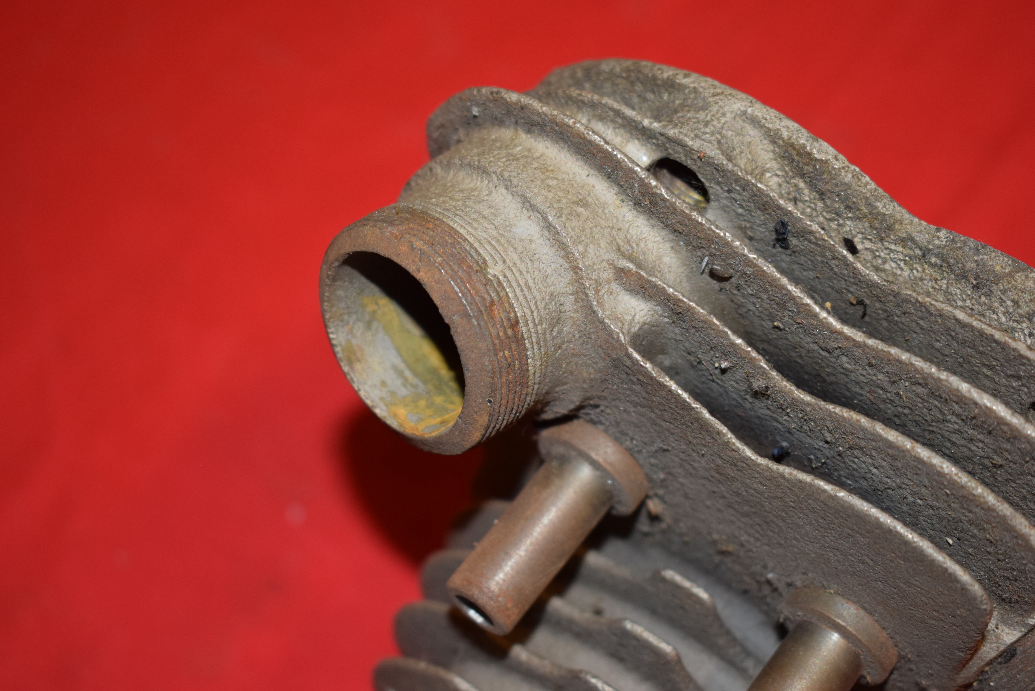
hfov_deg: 29.9
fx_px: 1941
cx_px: 518
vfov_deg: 20.2
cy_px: 346
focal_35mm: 68
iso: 640
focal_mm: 45
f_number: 5
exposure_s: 1/100
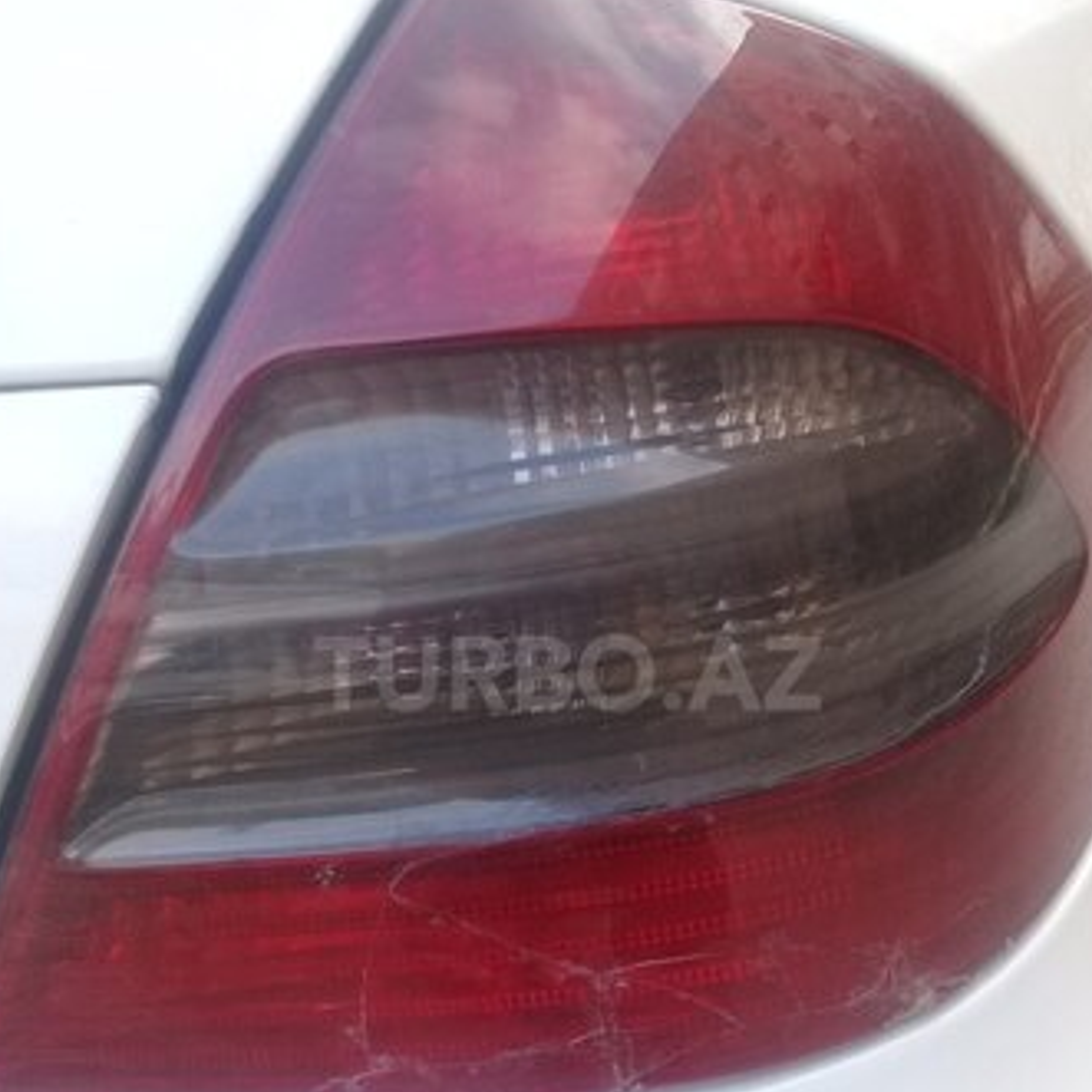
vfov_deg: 40.7
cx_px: 567
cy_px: 673
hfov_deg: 40.9
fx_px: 1463
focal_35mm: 41
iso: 50
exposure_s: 1/100
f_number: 2.2
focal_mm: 3.3
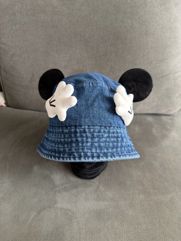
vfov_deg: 71.6
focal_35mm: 24
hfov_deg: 56.8
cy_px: 120
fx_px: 167
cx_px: 90
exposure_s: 1/60
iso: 200
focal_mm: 6.76
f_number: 1.78
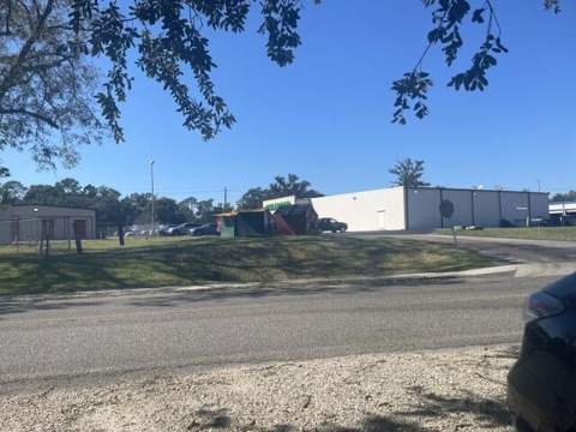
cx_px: 288
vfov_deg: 53.1
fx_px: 433
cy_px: 216
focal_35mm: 26
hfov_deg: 67.3
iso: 32
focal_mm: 4.2
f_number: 1.6
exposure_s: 1/3401
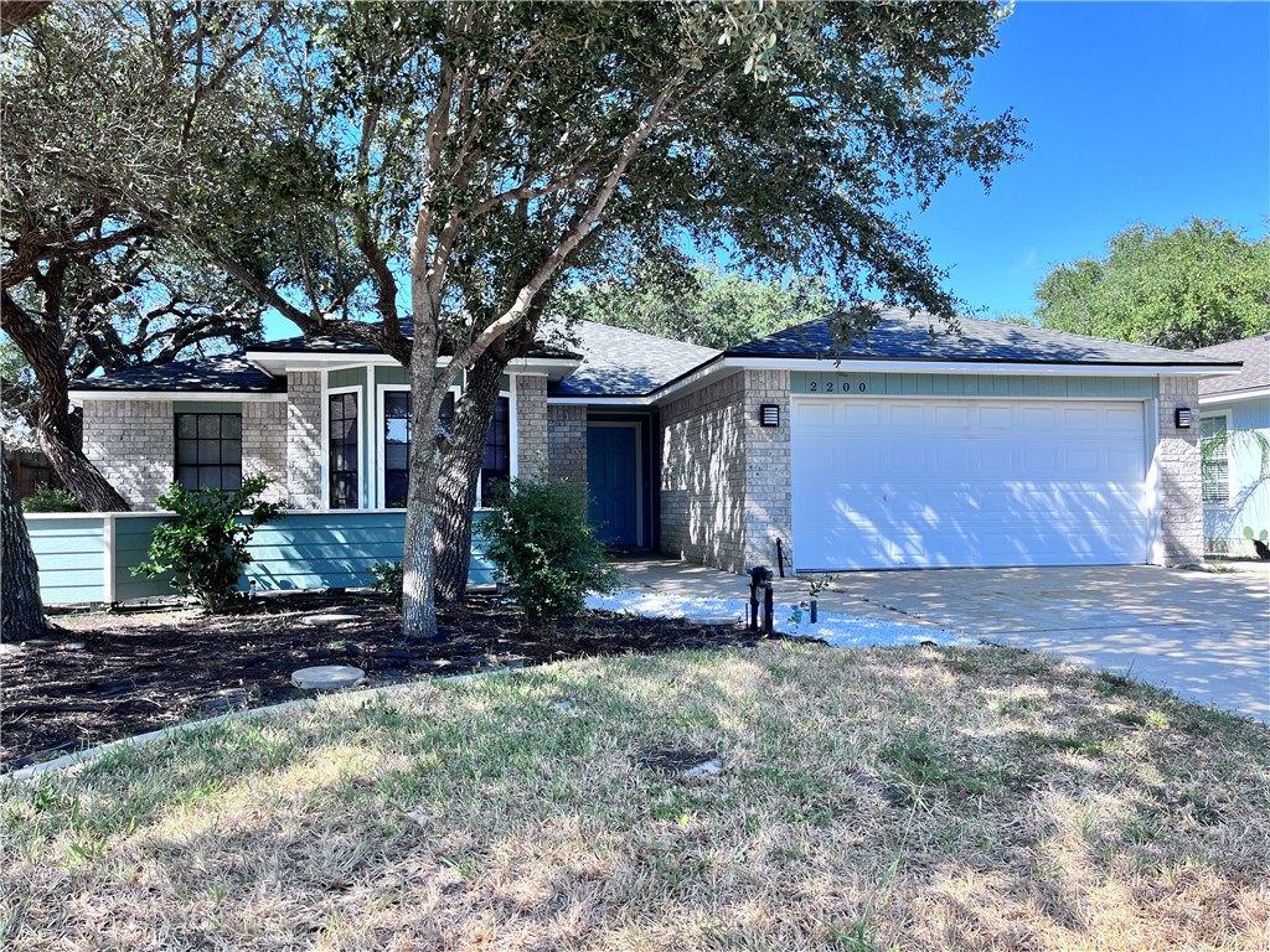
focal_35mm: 26
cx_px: 635
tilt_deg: +1.3
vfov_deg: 53.1
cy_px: 476
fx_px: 954
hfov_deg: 67.3
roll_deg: +1.4
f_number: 1.6
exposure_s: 1/913
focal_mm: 5.1
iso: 50
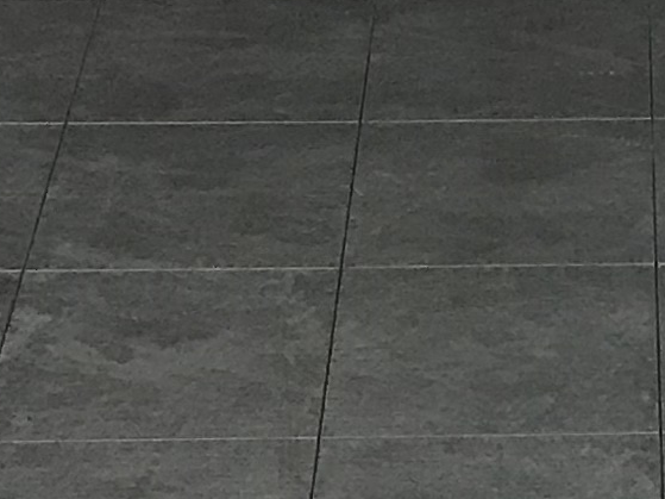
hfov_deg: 9.6
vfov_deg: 6.4
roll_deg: -1.1
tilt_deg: -6.1
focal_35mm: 202
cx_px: 839
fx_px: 3880
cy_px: -1280
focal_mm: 3.99
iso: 32
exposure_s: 1/33
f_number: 1.8
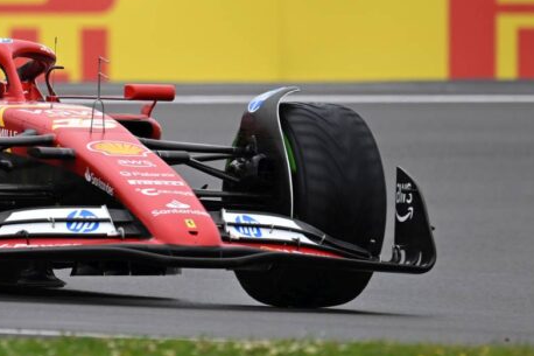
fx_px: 15153
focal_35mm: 1022
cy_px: 137
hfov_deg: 2.0
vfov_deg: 1.3
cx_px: -19
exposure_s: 1/800
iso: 200
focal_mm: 400
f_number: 4.5
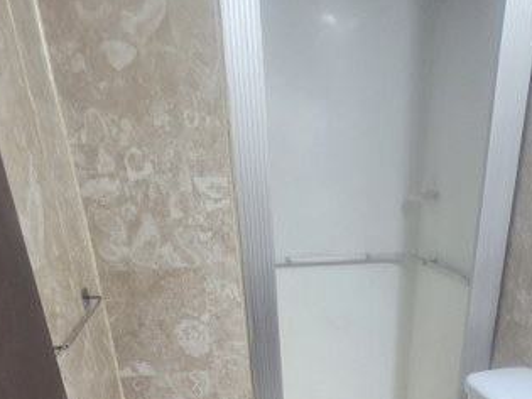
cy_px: 499
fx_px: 507
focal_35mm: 33
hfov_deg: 55.2
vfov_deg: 33.4
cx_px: 299
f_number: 2.2
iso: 800
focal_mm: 2.2
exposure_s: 1/60
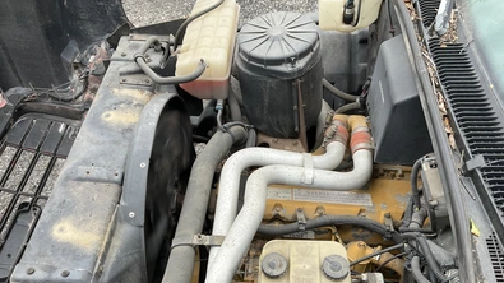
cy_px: 186
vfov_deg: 36.3
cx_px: 250
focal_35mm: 32
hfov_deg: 61.0
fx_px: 428
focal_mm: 3
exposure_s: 1/279
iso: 25
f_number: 1.8
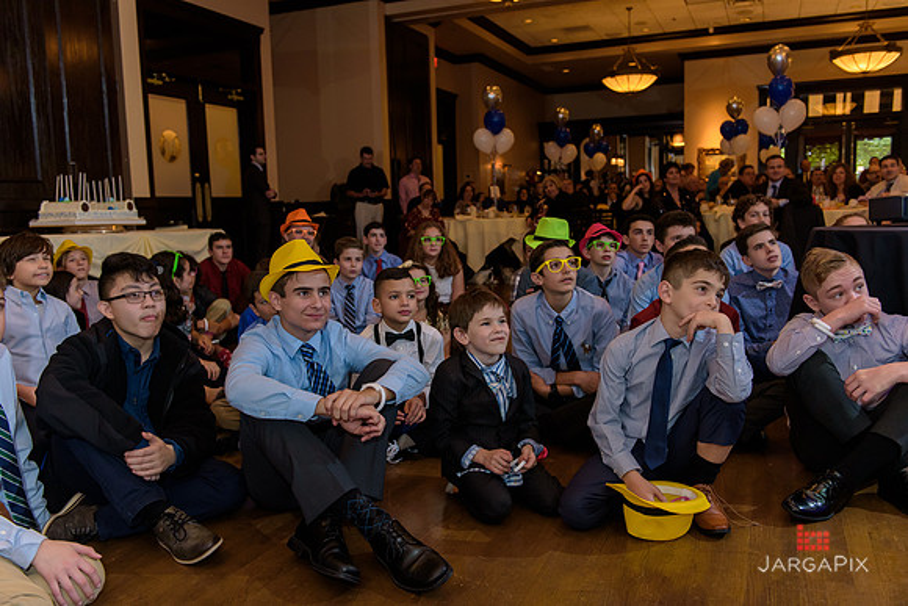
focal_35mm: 31
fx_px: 782
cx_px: 454
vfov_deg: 42.3
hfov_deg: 60.3
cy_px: 303
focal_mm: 31
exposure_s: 1/125
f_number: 3.2
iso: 1600
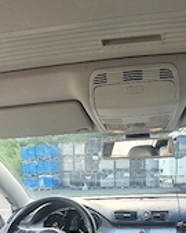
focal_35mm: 30
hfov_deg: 47.8
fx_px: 207
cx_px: 121
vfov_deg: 55.8
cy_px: 176
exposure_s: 1/100
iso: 50
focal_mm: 1.8
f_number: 2.2
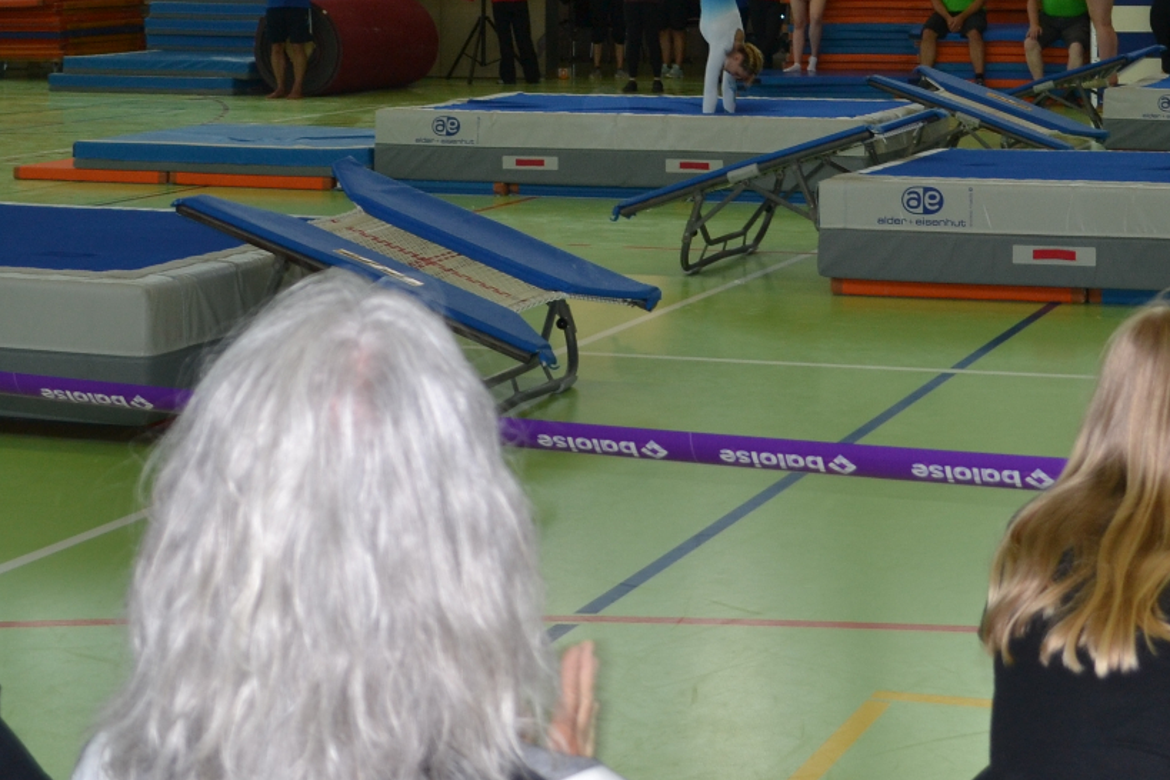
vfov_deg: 17.3
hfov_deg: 26.6
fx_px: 2437
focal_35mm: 75
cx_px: 904
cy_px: -174
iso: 140
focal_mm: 20
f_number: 4
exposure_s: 1/125
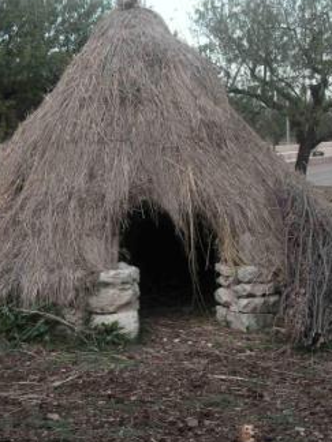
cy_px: 218
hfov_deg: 22.6
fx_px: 831
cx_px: 152
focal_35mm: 65
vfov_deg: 29.8
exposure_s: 1/180
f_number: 3.6
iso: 160
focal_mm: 7.7
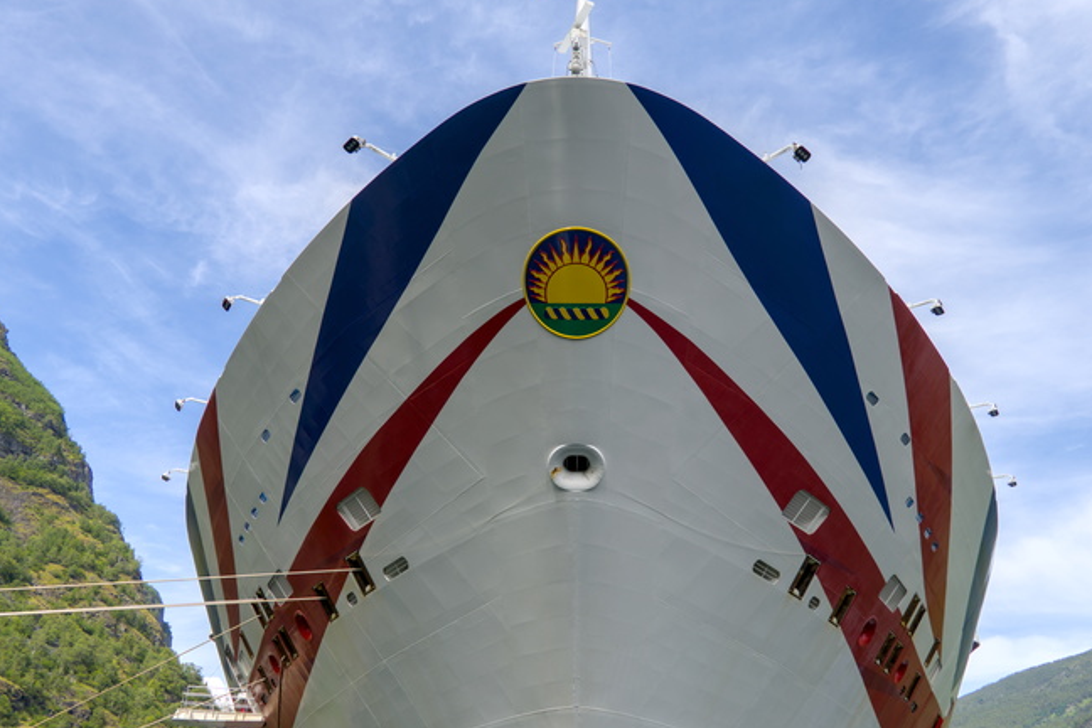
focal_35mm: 33
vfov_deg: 39.9
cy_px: 420
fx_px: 1001
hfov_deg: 57.2
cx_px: 571
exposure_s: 1/400
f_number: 5
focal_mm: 18
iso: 100
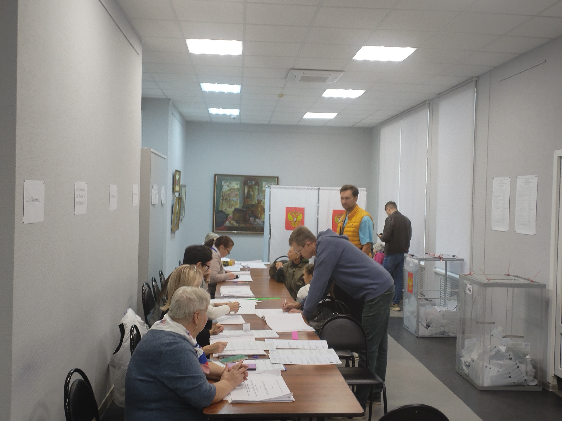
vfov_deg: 39.7
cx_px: 281
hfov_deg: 51.4
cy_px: 210
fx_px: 584
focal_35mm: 36
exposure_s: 1/33.3
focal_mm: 4.25
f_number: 1.8
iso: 106
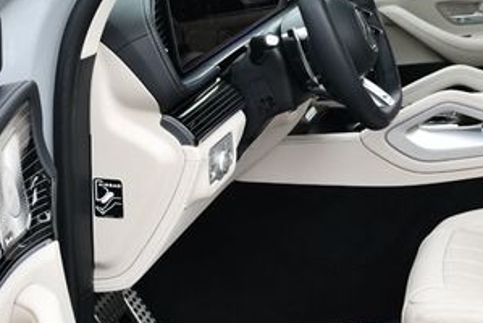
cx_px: 404
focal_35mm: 77
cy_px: 157
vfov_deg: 17.8
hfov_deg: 25.7
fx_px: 1034
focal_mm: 18
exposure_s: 1/250
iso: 200
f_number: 5.6
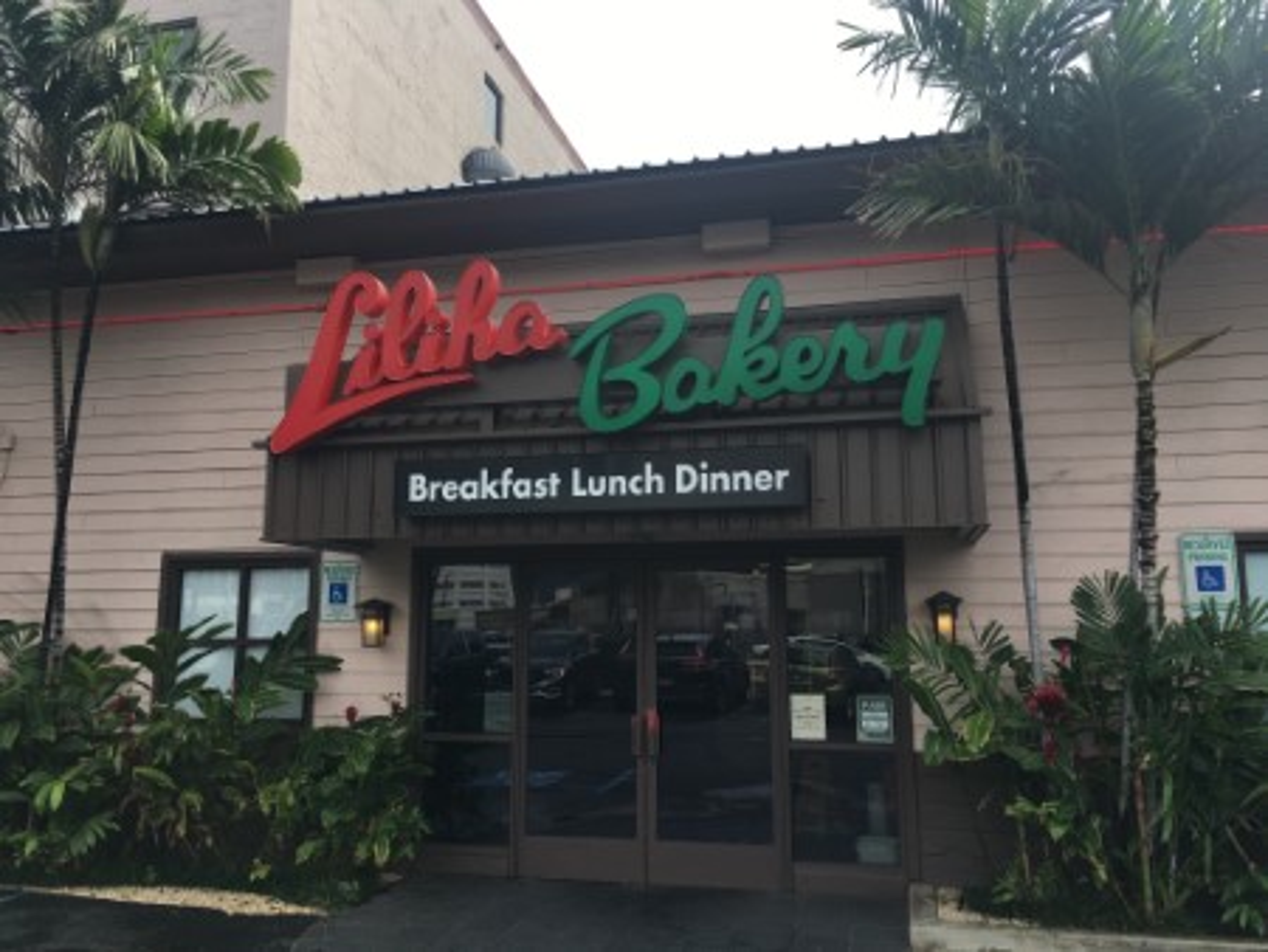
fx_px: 1063
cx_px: 634
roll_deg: -0.9
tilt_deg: +6.9
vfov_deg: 48.3
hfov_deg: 61.6
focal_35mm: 29
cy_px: 476
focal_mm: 4.15
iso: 25
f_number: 2.2
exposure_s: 1/986
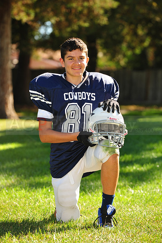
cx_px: 81
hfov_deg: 8.8
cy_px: 122
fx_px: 1047
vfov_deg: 13.3
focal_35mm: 155
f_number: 4.5
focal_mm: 155
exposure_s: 1/400
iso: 200
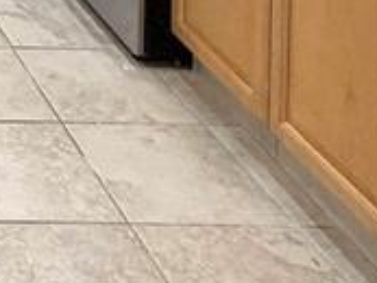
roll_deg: +1.1
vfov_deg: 13.2
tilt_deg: -2.3
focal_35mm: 83
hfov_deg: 17.8
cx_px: -342
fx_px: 905
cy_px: -401
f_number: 2.2
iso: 250
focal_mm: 2.22
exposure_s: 1/120
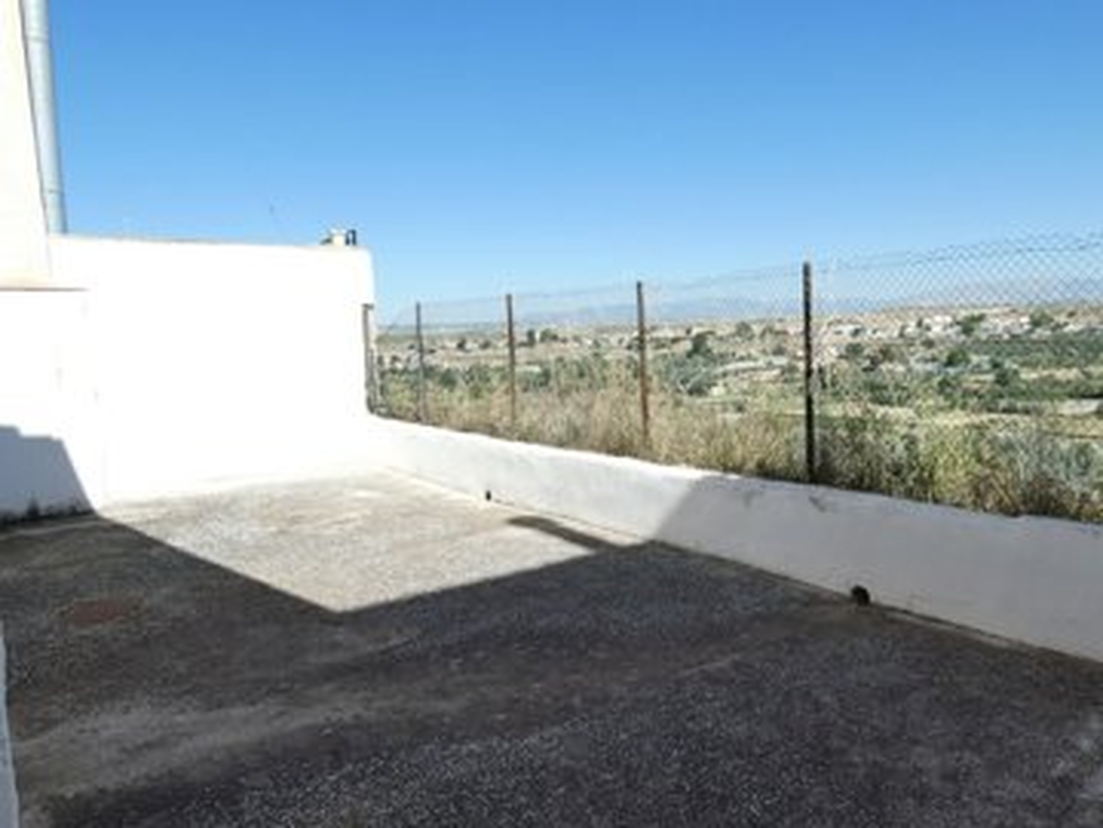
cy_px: 414
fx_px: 765
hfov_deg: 71.6
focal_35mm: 24
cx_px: 552
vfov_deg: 56.8
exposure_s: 1/500
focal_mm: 4.3
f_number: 4.5
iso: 80
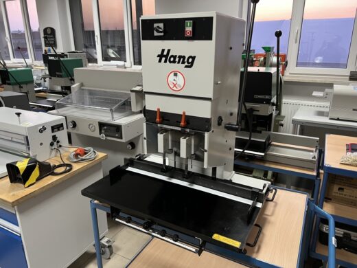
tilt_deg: -18.1
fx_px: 268
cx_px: 178
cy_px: 134
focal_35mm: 26
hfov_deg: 67.3
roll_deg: +0.2
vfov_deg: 53.1
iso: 250
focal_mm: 5.7
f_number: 1.5
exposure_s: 1/50
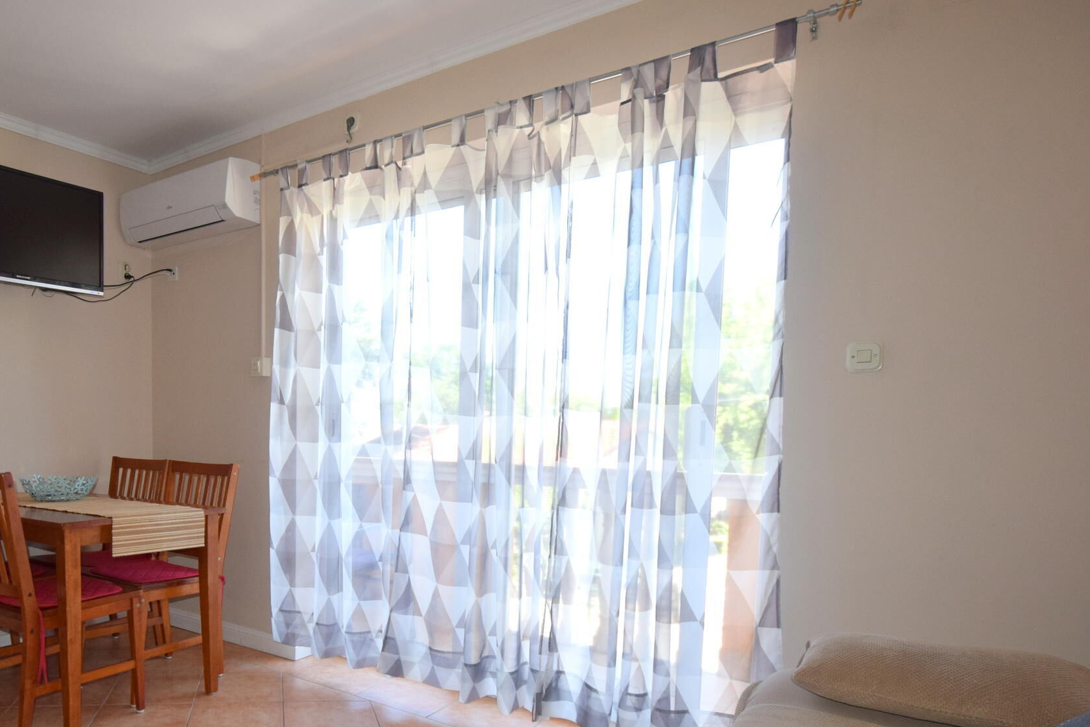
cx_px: 328
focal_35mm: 24
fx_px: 718
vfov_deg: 52.9
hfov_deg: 71.2
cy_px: 470
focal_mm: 11
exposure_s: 1/125
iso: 720
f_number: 5.6
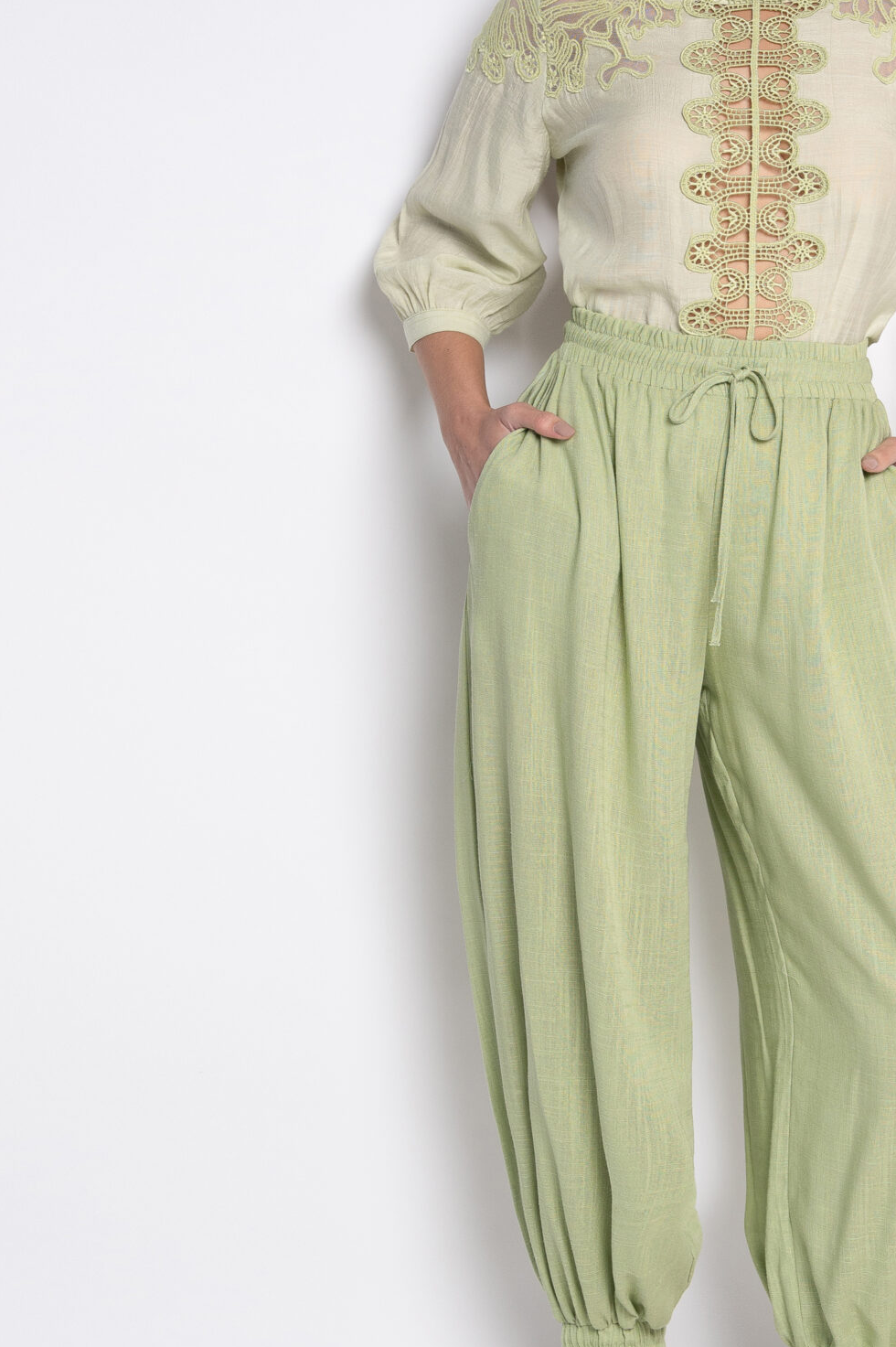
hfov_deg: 18.4
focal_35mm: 73
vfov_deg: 27.7
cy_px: 618
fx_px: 2729
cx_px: 740
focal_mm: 42
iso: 320
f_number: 5
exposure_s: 1/125
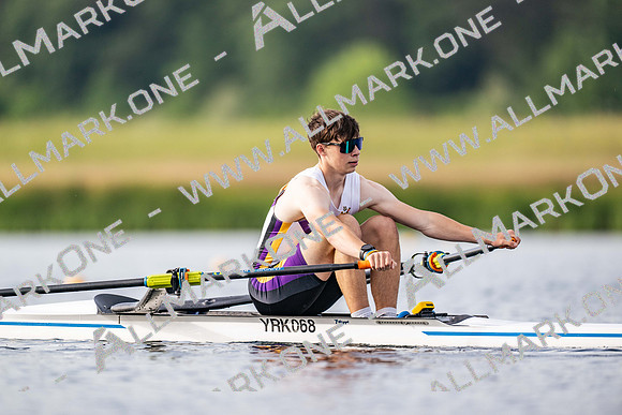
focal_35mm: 600
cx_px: 311
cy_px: 208
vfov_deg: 2.3
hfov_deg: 3.4
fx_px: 10369
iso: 280
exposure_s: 1/2500
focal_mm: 600
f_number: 4
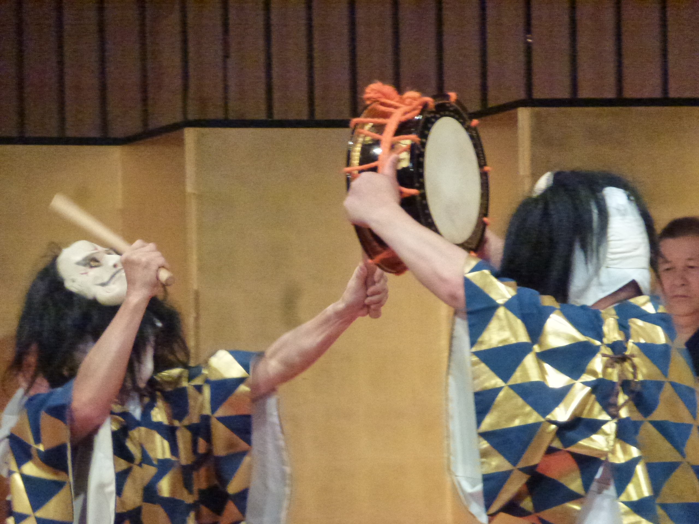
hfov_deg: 7.0
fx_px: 5755
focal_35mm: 285
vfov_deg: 5.2
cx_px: 350
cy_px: 262
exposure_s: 1/125
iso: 1600
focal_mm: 51
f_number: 5.7
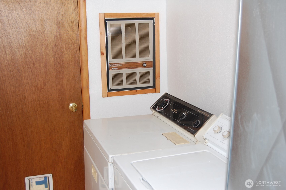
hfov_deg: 43.6
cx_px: 143
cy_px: 95
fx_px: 357
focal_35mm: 45
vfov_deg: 29.8
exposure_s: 1/60
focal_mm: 30
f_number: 4.2
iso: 400
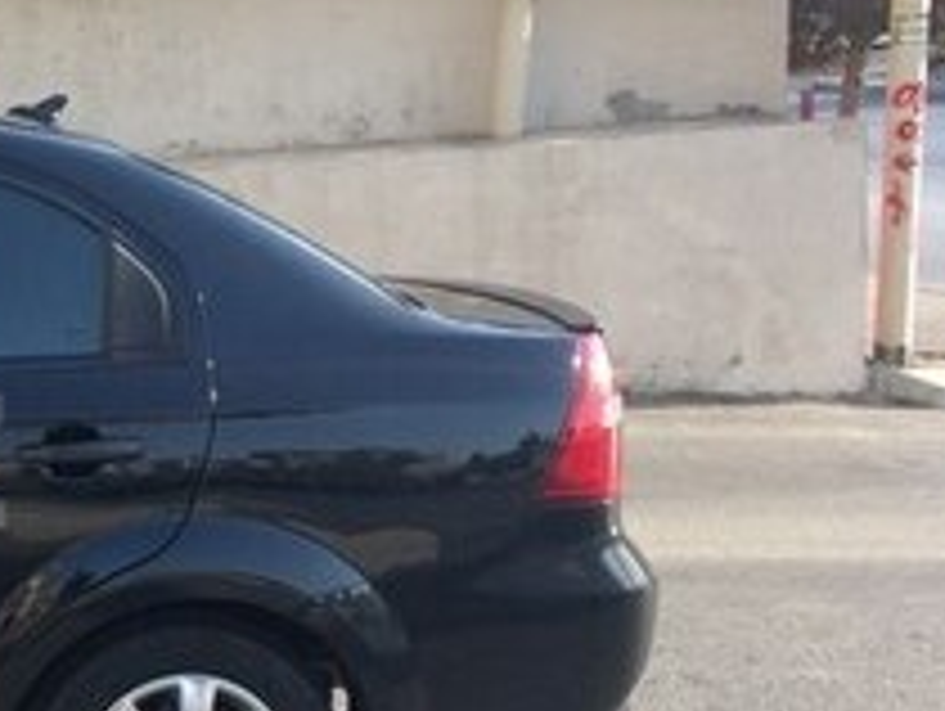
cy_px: 461
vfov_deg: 16.2
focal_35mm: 91
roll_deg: +4.6
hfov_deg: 19.0
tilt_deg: -11.1
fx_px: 2487
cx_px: -454
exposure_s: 1/540
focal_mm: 4.15
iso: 32
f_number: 2.2
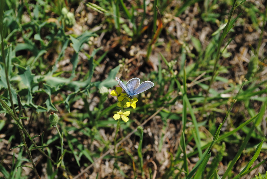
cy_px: 90
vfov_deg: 16.6
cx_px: 134
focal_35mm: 82
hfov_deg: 24.6
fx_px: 613
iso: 100
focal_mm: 55
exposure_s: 1/200
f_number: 8
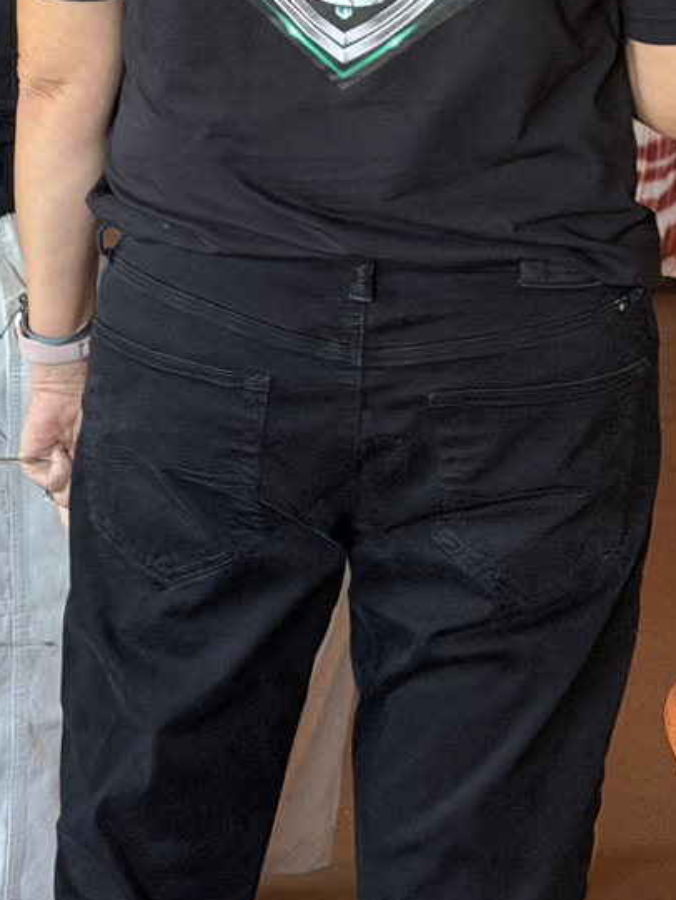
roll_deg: -2.2
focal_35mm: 142
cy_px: -273
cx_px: -235
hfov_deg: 10.2
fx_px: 3696
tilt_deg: -2.9
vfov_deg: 13.4
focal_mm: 6.76
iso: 250
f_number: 1.78
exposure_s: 1/60
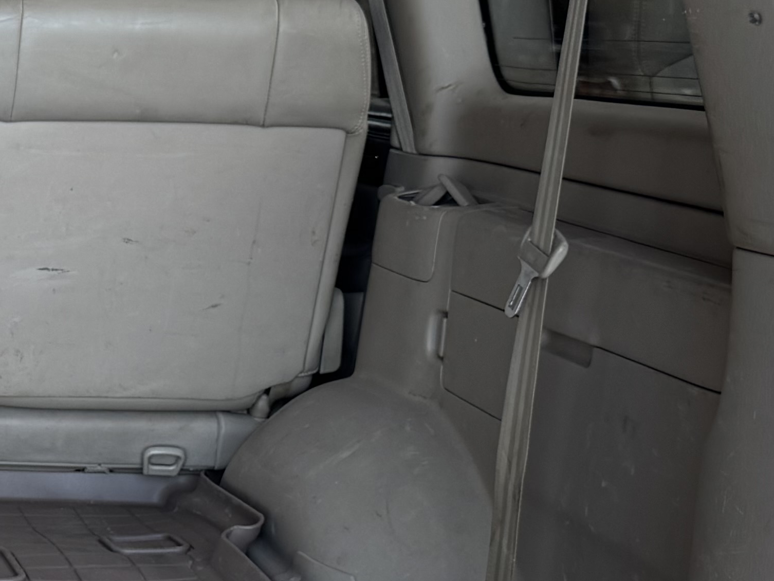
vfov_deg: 16.2
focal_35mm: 91
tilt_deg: -16.4
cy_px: 357
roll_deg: -3.9
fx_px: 2035
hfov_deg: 20.1
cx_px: -164
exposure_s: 1/121
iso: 80
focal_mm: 6.76
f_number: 1.78
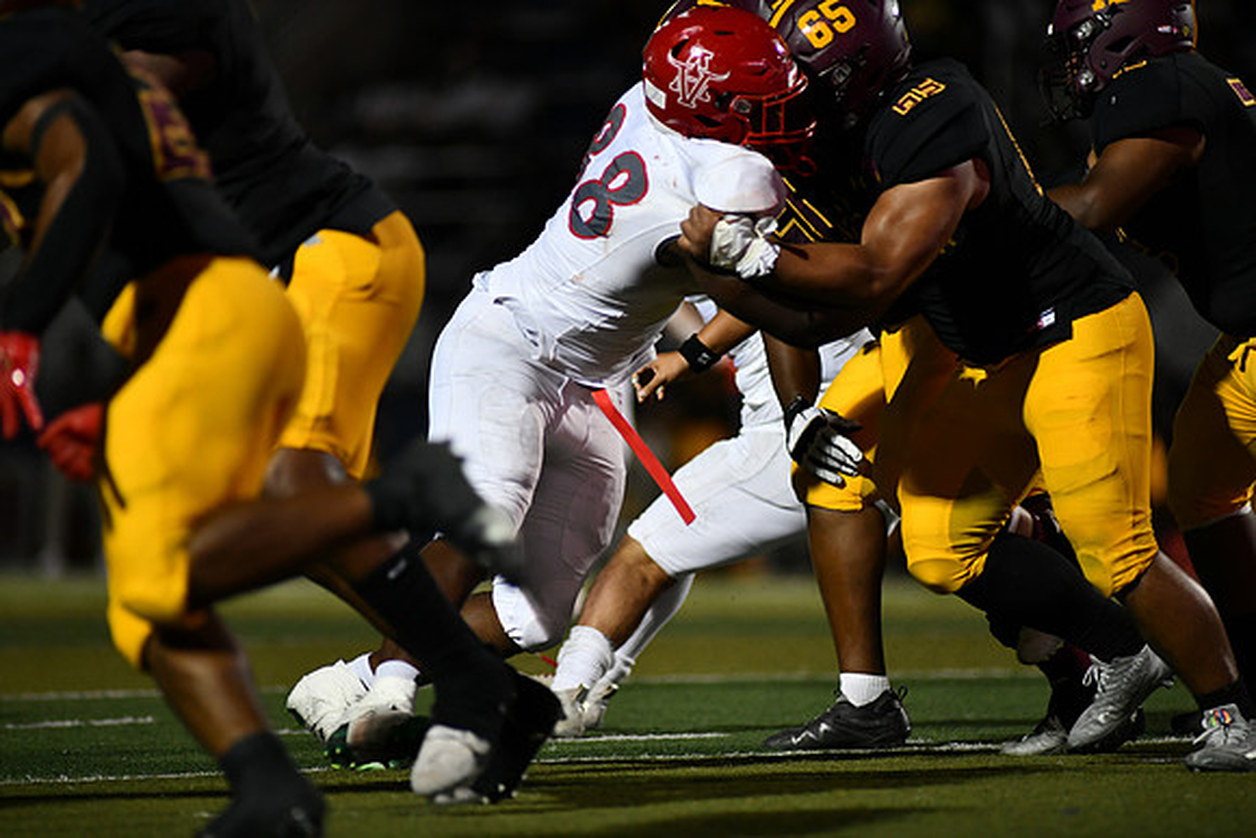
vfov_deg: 4.6
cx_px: 628
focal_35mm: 300
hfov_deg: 6.9
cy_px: 419
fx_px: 10469
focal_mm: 300
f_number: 2.8
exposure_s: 1/1000
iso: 1800
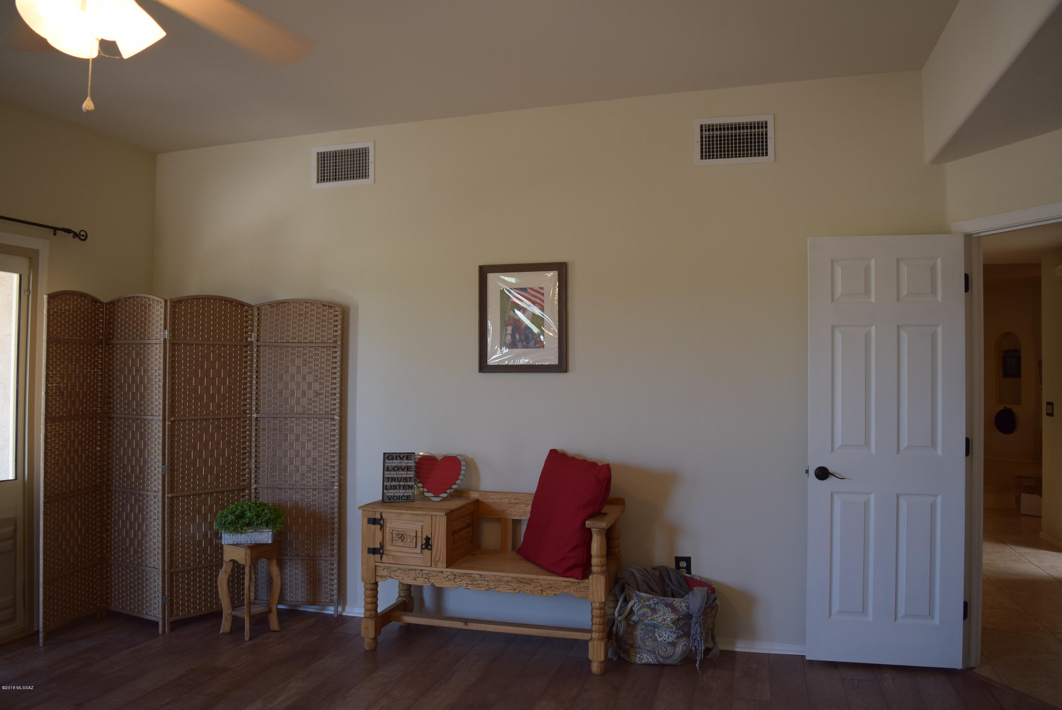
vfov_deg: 48.0
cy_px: 355
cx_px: 531
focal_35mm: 27
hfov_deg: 67.3
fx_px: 797
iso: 360
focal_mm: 18
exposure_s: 1/60
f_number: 3.5
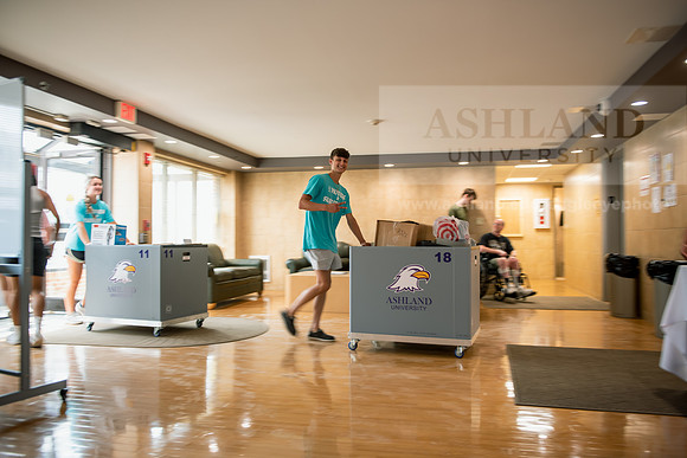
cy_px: 229
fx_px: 534
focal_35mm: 28
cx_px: 344
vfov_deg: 46.4
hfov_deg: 65.5
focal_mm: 28
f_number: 3.2
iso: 160
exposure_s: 1/25
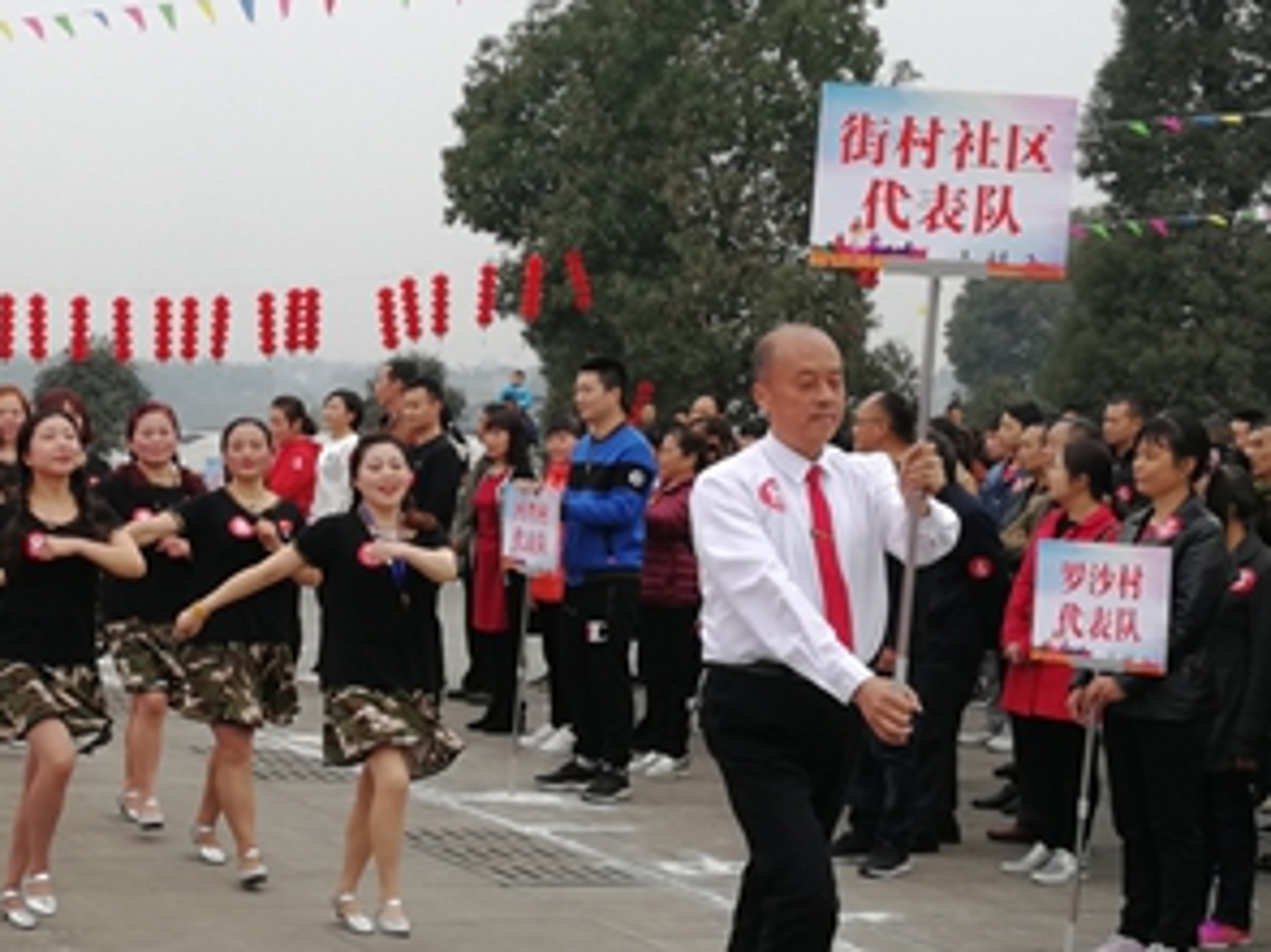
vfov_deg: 18.9
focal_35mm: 78
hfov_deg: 24.6
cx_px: 220
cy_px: 536
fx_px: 2863
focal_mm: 3.84
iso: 50
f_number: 2.2
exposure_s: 1/172
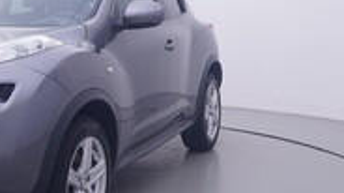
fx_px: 643
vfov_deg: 16.9
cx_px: 50
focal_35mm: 71
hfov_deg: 29.0
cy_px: 44
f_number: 5
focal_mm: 15
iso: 200
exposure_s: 1/80
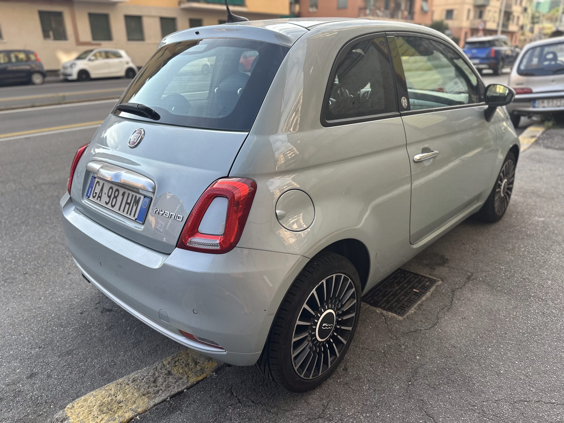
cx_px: 282
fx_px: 391
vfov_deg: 56.8
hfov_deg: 71.6
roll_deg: +1.3
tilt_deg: -20.5
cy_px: 212
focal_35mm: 24
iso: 80
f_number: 1.78
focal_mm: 6.86
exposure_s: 1/663
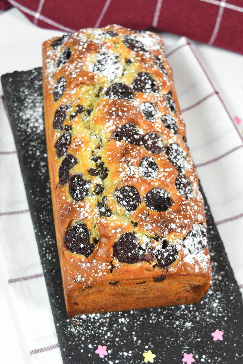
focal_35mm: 46
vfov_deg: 42.7
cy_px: 182
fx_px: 466
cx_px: 122
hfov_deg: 29.2
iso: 800
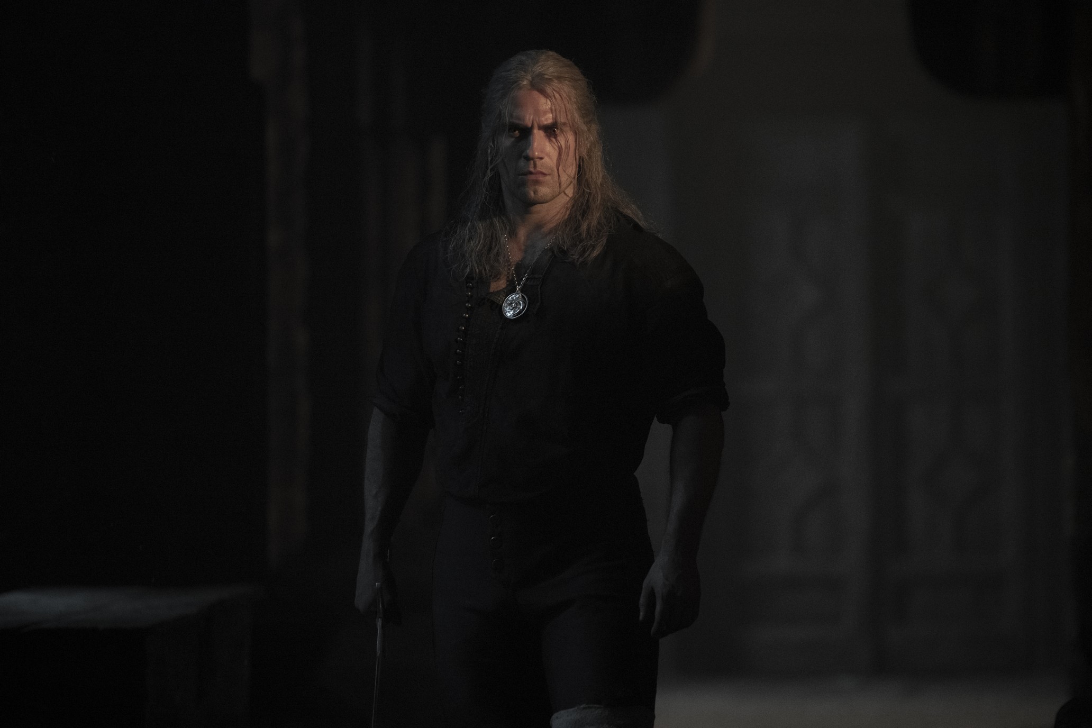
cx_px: 546
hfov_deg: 10.3
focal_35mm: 200
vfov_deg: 6.9
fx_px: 6066
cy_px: 364
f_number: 2.8
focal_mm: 200
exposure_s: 1/125
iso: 6400
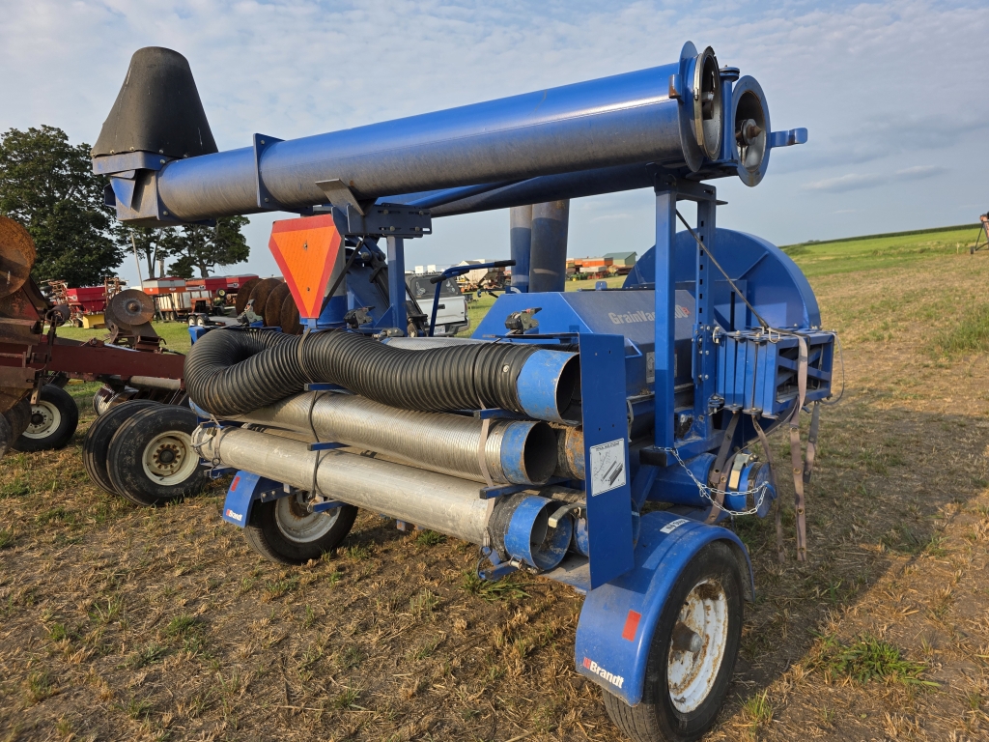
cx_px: 494
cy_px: 371
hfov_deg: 73.9
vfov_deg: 58.9
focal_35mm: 23
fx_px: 657
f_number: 1.7
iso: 80
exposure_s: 1/3117
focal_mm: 6.3
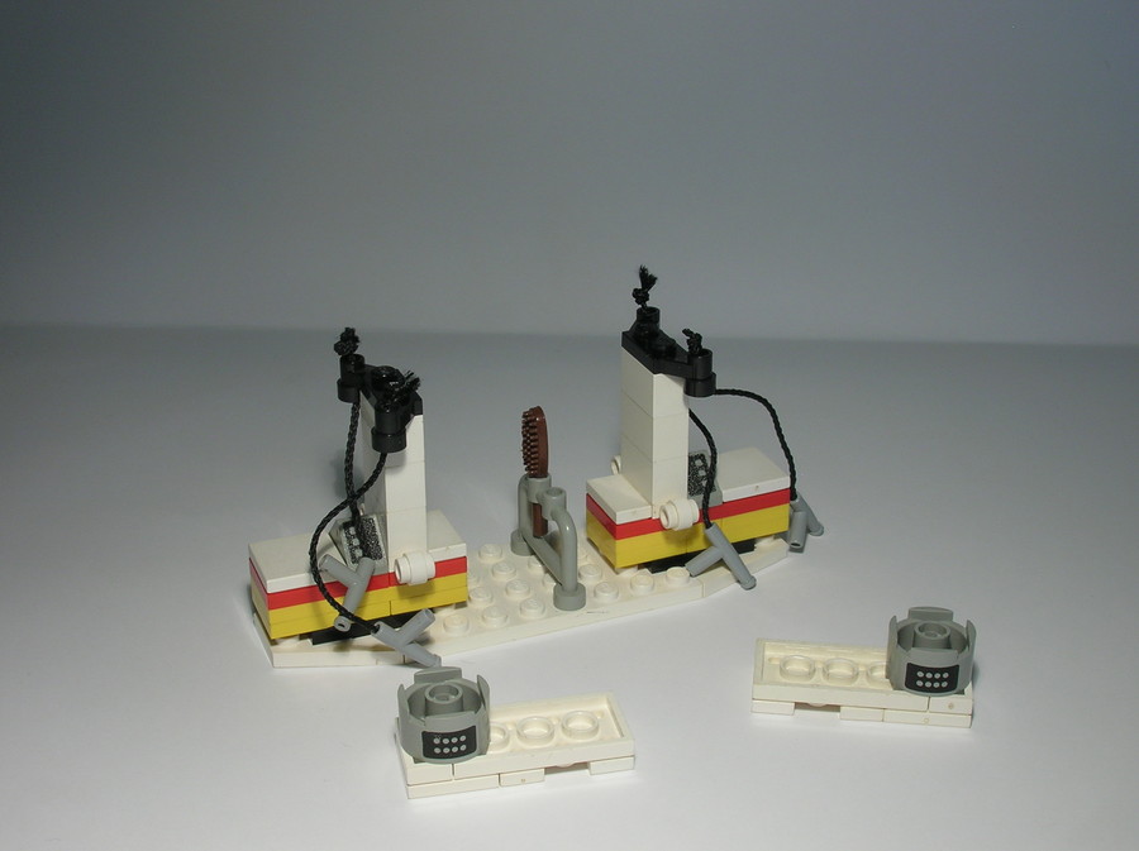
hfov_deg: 38.2
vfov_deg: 29.1
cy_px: 426
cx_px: 570
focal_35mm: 50
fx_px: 1643
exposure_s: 1/16.8
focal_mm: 8.4
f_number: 5.6
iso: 50
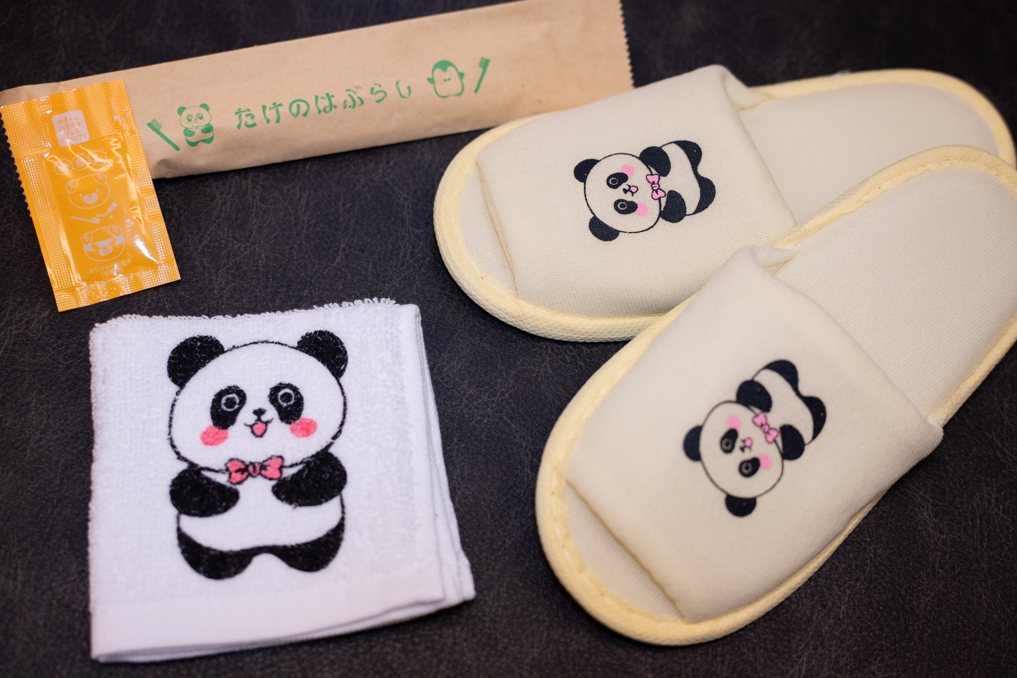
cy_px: 339
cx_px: 508
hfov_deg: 41.9
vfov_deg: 28.6
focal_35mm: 47
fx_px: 1328
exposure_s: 1/125
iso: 800
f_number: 3.5
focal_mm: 47
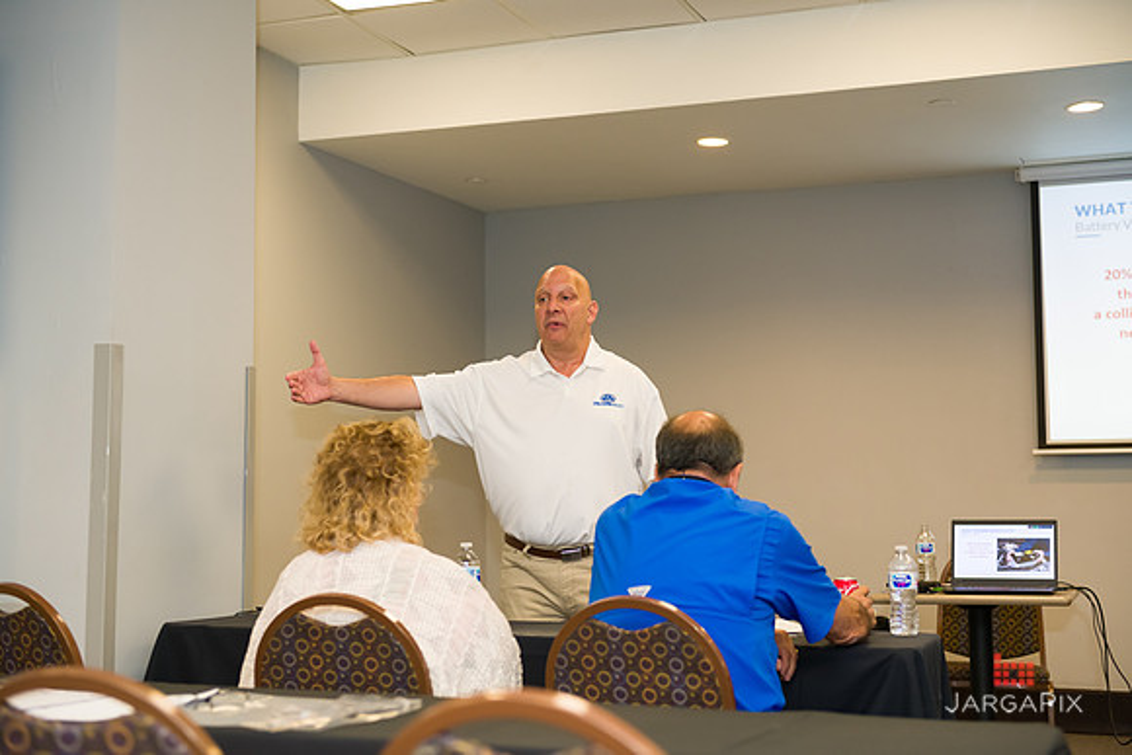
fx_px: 1635
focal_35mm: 52
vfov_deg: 26.0
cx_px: 566
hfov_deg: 38.2
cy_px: 378
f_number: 3.2
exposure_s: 1/125
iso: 1000
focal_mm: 52
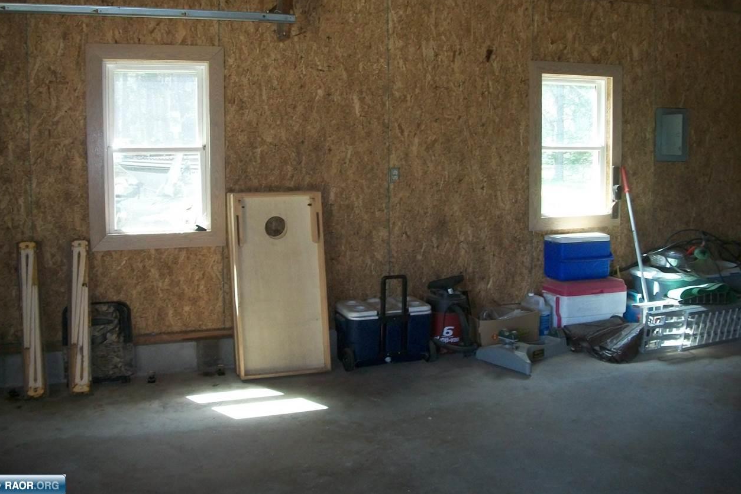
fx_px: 700
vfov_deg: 38.8
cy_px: 212
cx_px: 364
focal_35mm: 34
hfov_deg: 55.8
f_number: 2.9
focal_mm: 5.7
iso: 160
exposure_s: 1/60
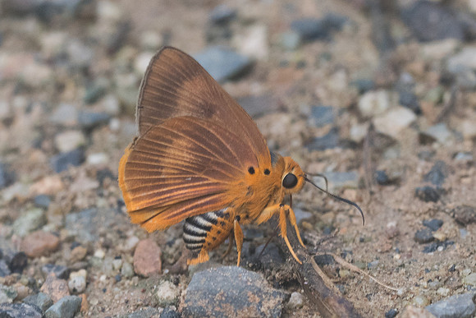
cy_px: 217
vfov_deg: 2.3
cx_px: 238
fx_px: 7743
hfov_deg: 3.5
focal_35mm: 586
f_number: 5.6
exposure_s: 1/125
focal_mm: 150
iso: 800
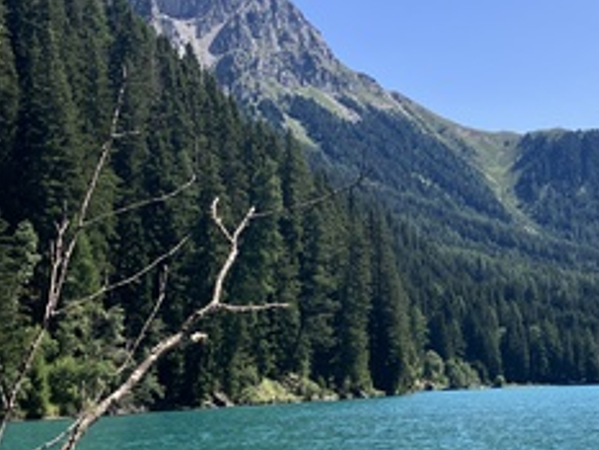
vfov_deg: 20.4
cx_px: 442
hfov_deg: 26.7
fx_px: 1247
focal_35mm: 72
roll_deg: +1.6
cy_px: 275
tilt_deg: +6.5
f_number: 1.8
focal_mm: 3.99
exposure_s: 1/1350
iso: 32
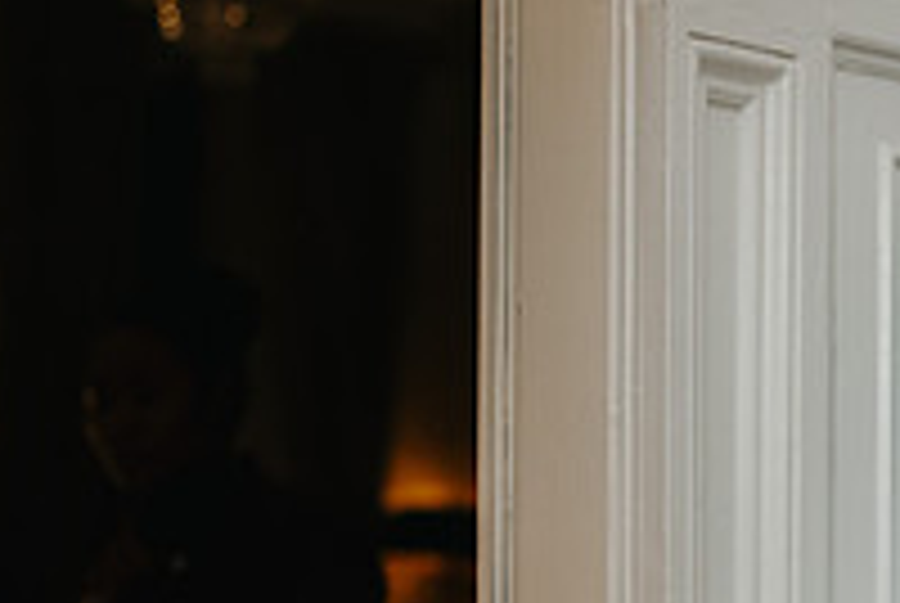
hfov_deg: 18.5
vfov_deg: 12.7
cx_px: 917
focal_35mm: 107
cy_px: 567
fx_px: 2679
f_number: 1.8
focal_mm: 35
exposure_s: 1/200
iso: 1600
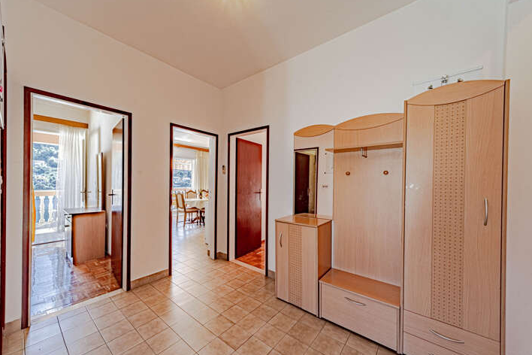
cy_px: 183
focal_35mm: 13
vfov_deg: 85.4
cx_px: 254
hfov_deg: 108.3
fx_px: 192
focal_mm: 12
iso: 400
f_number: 8
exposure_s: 1/250
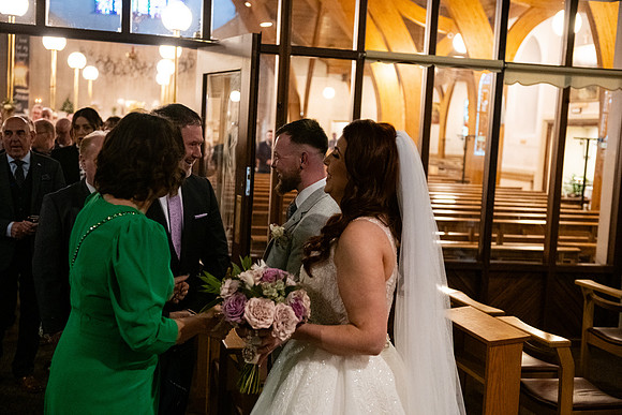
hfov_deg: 41.1
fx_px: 829
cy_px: 208
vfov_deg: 28.1
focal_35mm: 48
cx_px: 311
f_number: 3.5
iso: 2500
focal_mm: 48
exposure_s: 1/160
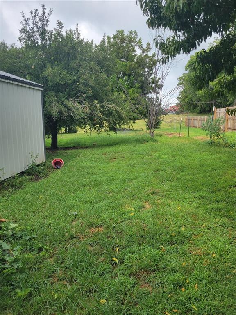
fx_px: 236
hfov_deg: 53.1
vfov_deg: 67.3
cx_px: 118
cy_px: 158
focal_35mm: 26
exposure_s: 1/769
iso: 40
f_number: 1.8
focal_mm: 5.4
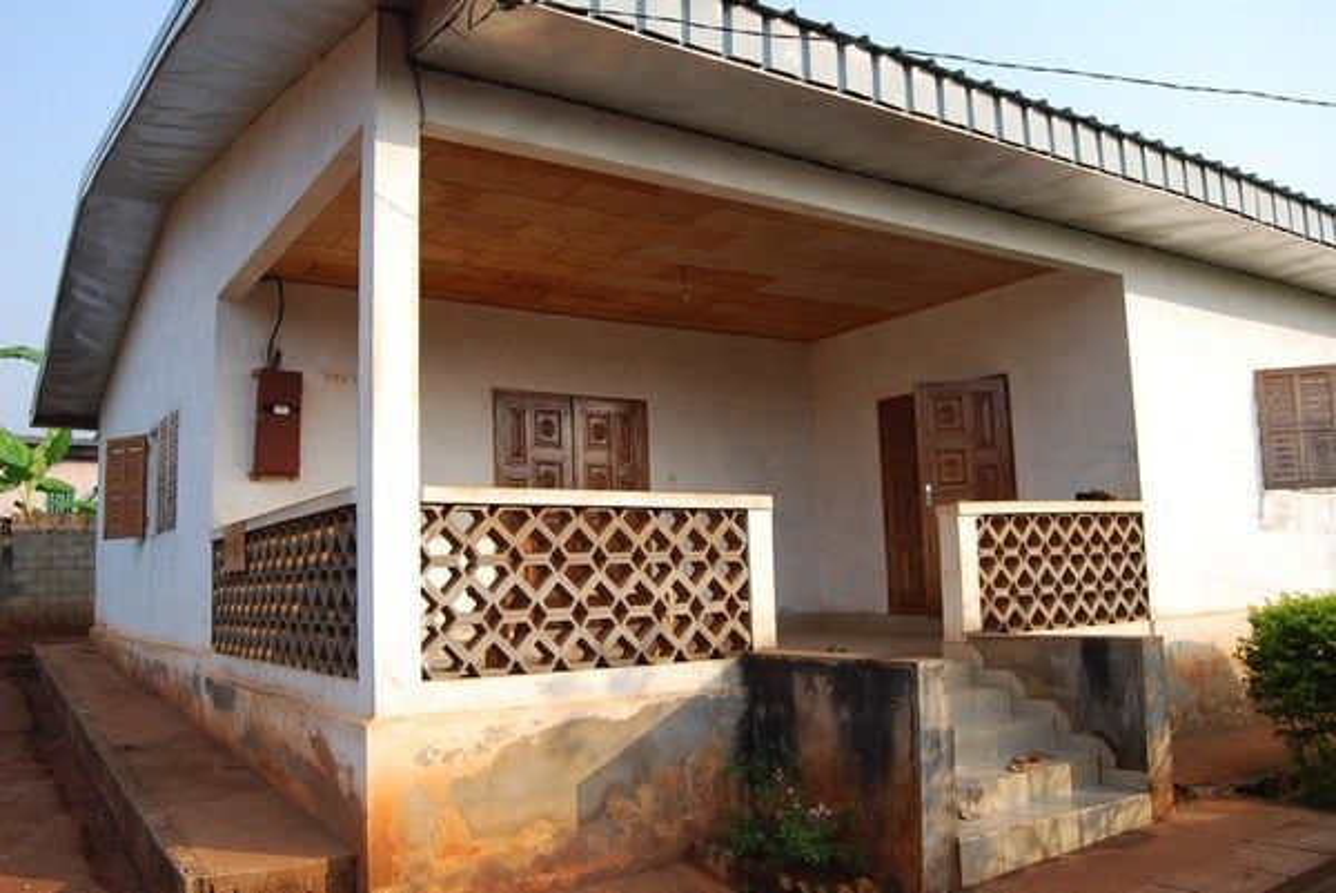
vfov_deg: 45.7
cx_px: 668
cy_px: 446
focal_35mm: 28
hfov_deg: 64.5
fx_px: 1058
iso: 110
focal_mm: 19
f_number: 5.6
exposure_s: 1/125
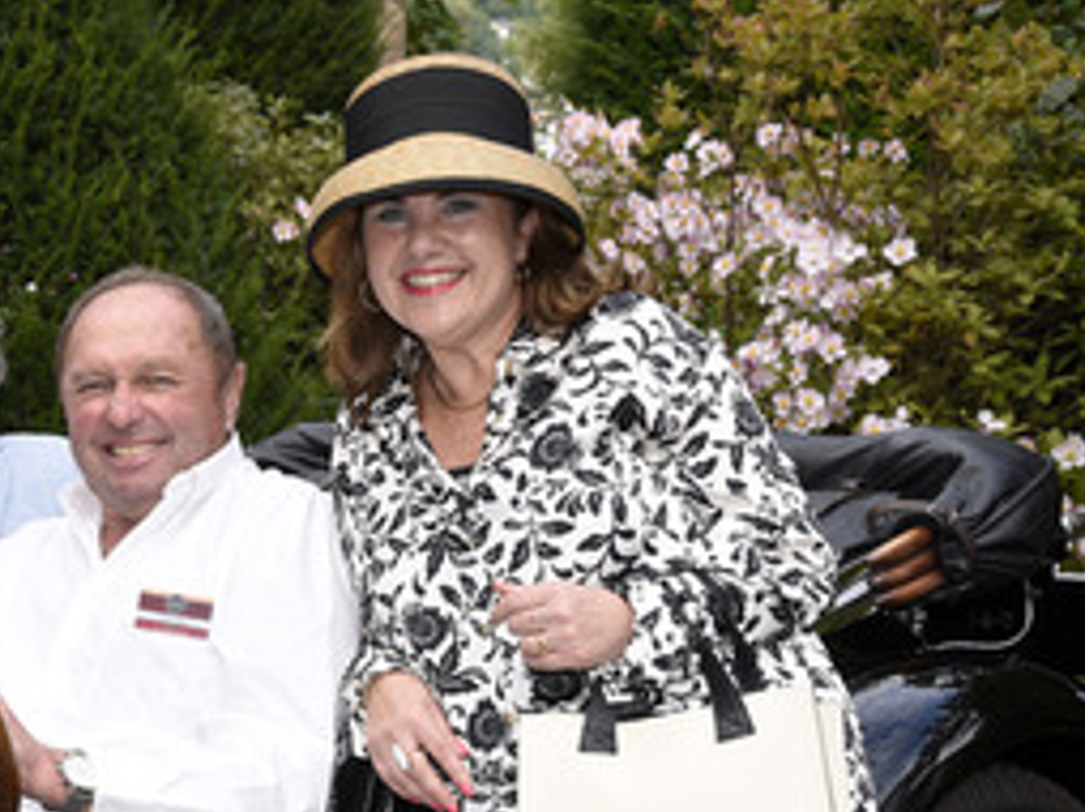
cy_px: 633
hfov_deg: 23.5
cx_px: 220
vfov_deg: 17.8
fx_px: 2568
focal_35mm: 82
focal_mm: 48
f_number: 8
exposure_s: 1/125
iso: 250
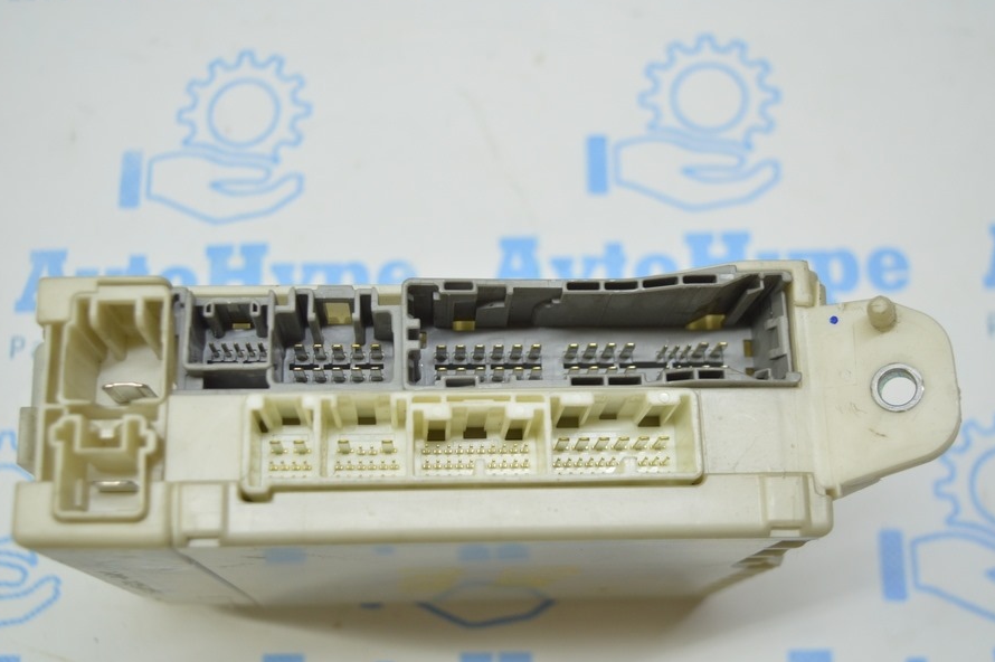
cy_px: 347
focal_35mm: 47
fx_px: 1286
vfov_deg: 28.9
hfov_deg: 42.3
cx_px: 468
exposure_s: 1/60
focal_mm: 27
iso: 400
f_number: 4
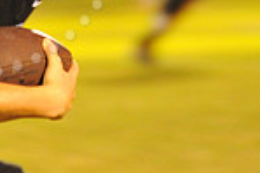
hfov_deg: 2.7
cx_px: -37
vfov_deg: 1.8
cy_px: -89
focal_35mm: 778
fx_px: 5613
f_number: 5
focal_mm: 200
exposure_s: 1/160
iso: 5000
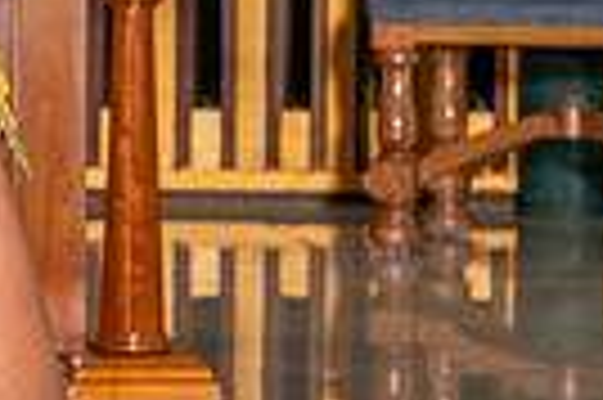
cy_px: 123
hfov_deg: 6.8
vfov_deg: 4.6
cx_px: -501
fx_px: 4969
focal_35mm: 297
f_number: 7.1
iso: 320
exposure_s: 1/160
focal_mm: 60
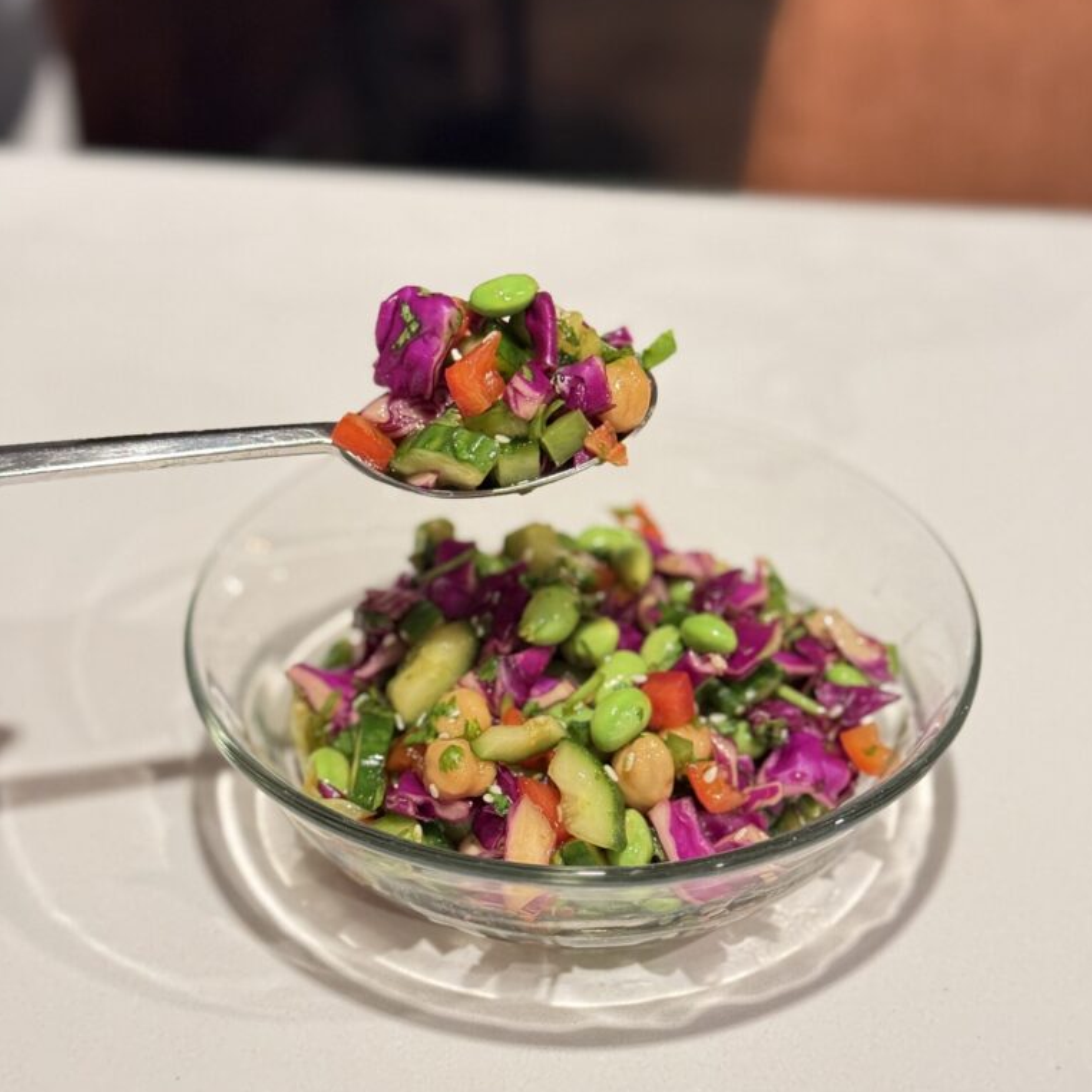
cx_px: 549
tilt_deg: -34.9
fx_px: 2034
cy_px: 600
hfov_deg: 30.0
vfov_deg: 30.0
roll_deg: -0.4
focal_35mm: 57
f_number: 1.78
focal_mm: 6.76
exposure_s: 1/40
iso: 400
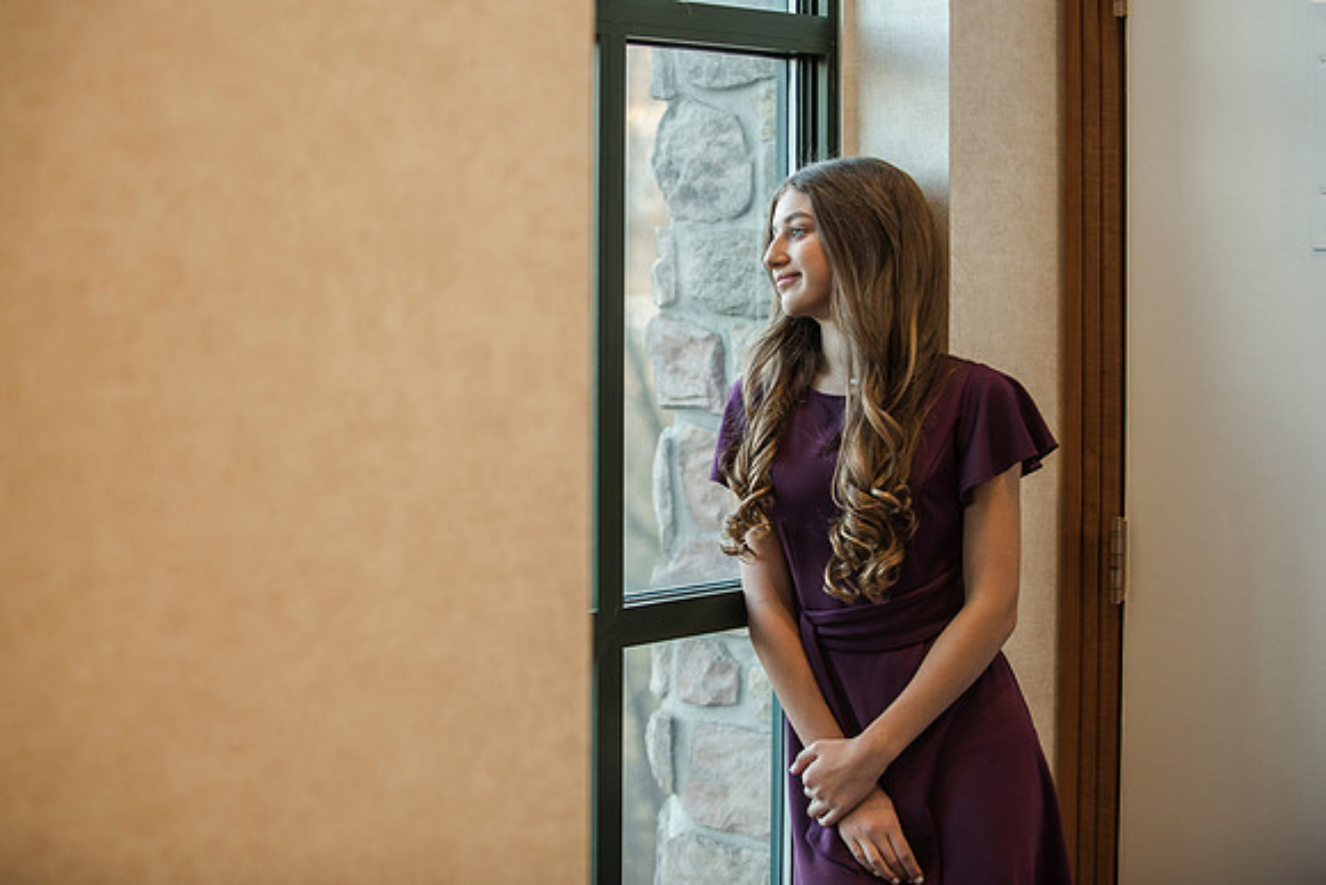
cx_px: 639
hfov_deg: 26.2
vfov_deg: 17.7
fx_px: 2846
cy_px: 397
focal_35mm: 77
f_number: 2.8
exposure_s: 1/200
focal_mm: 70
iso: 1000
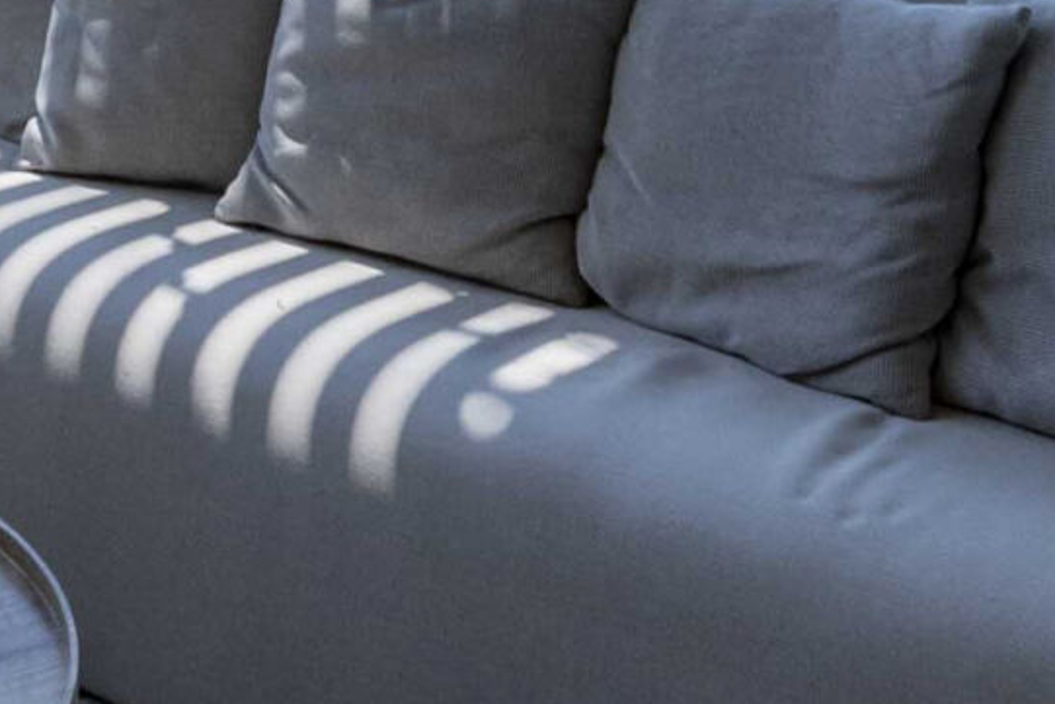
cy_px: -518
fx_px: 2081
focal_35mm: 71
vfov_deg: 16.4
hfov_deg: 26.7
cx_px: -35
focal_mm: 10
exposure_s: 1/80
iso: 160
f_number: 11
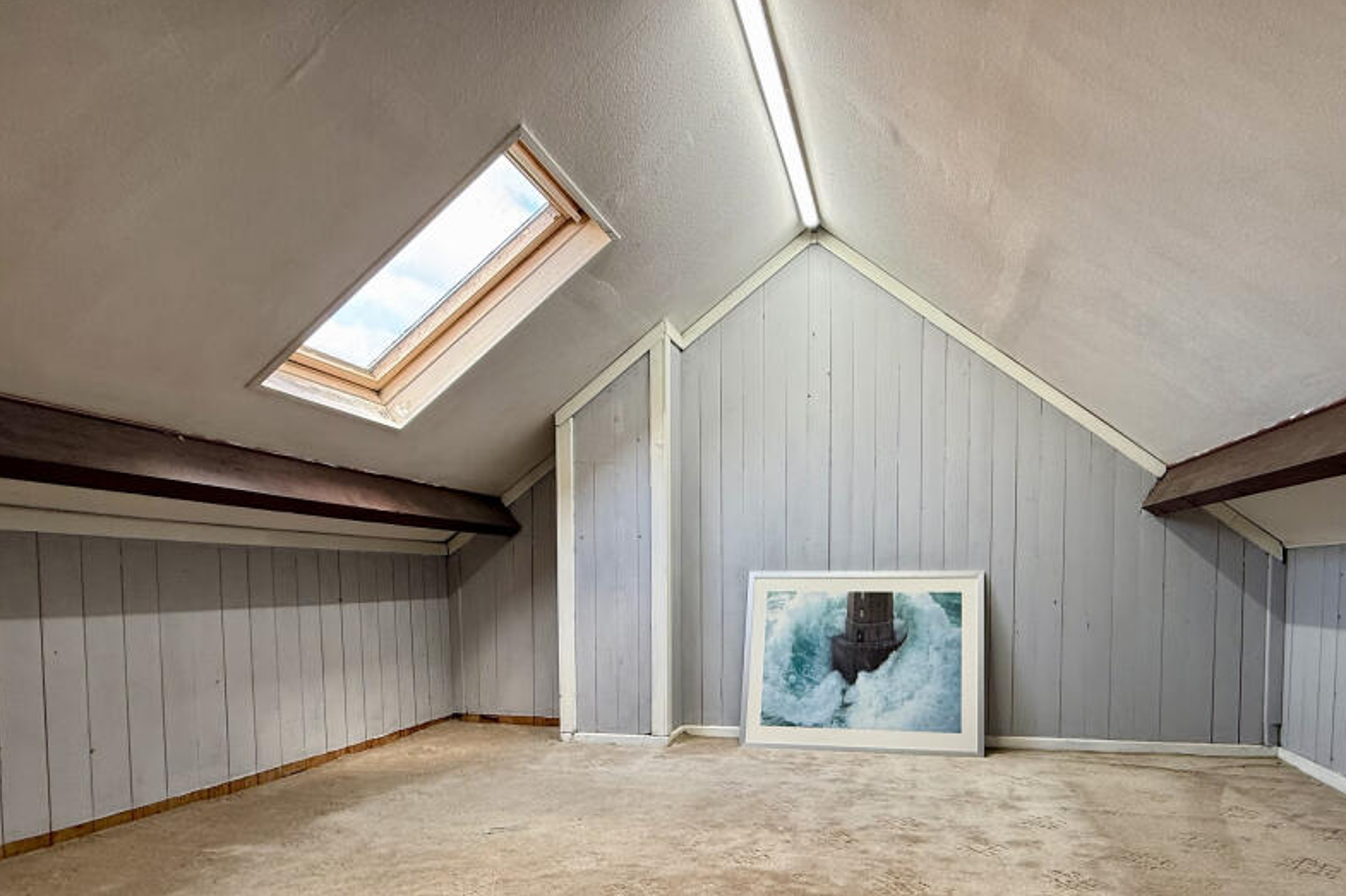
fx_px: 710
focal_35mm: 19
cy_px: 624
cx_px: 806
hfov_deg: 85.9
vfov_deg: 62.3
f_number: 2.2
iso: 125
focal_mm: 2.22
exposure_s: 1/100
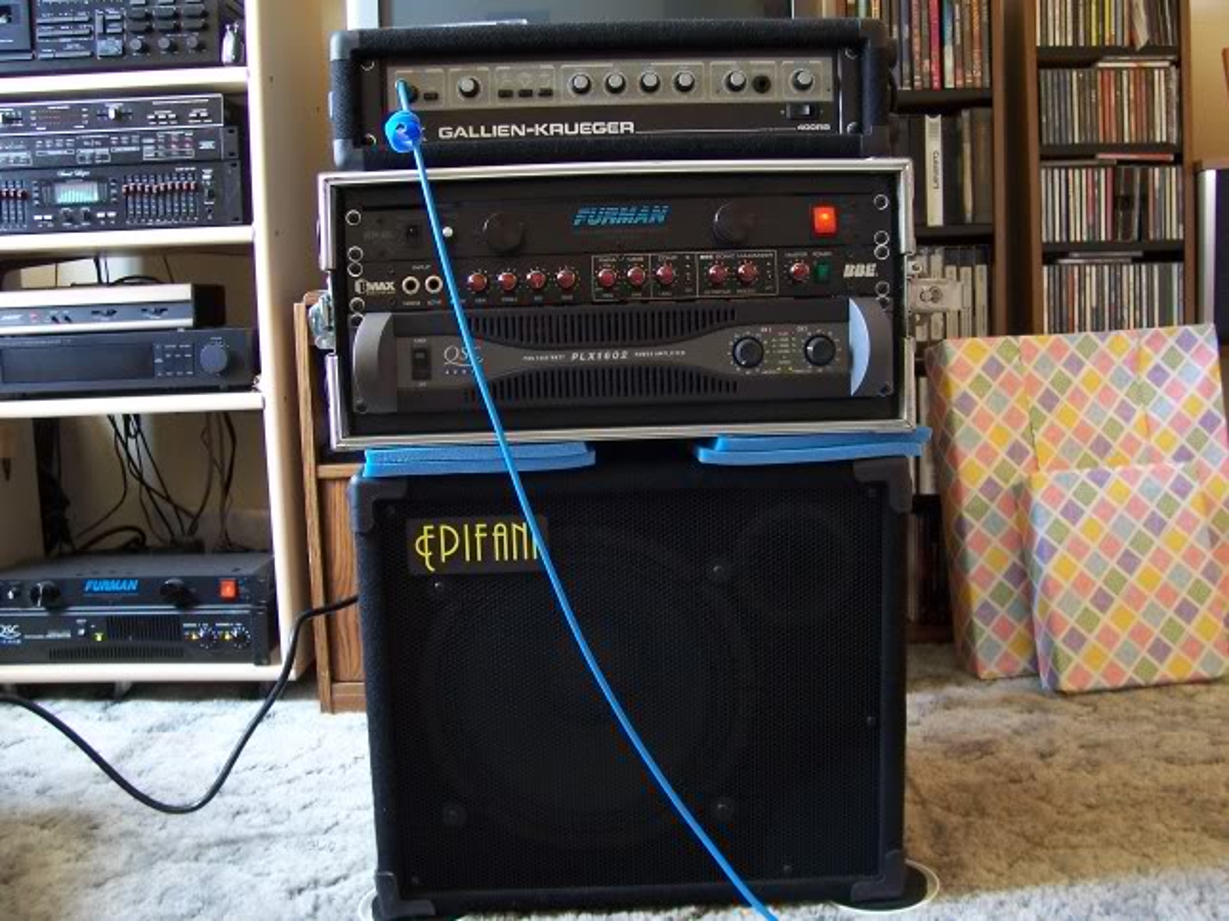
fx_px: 1207
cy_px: 460
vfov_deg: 41.8
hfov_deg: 54.0
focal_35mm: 34
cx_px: 614
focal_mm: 5.6
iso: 160
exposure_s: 1/8
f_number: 2.7
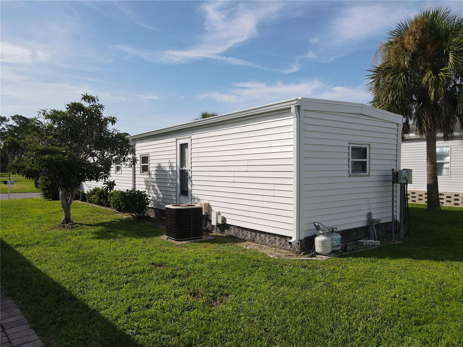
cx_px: 232
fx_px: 321
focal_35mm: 24
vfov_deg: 56.8
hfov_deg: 71.6
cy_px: 174
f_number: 2.8
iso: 110
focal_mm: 4.5
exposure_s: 1/1000
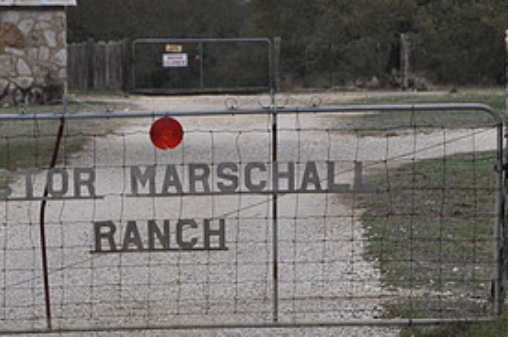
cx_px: 232
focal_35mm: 331
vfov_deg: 4.1
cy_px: 238
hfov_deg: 6.2
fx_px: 4663
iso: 200
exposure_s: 1/160
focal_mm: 105
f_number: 6.3
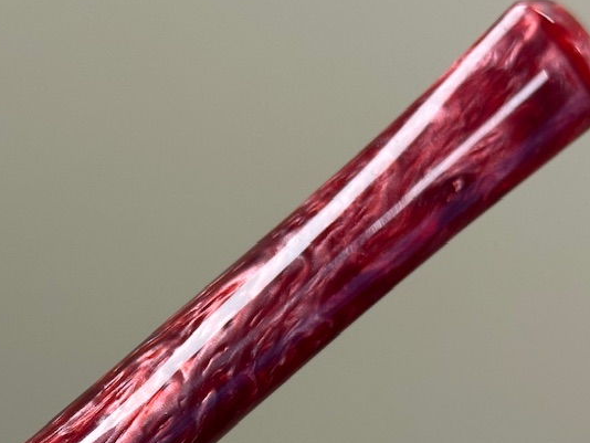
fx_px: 1961
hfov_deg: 16.9
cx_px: 78
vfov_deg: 12.7
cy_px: 464
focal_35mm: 115
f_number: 1.78
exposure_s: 1/100
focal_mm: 6.86
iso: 64
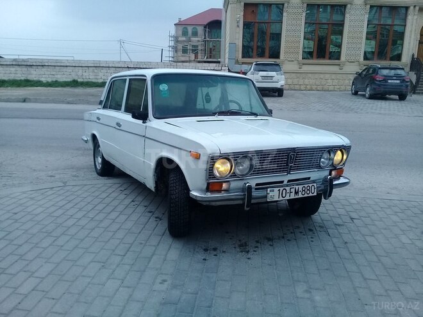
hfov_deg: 58.4
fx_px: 379
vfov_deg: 45.4
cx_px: 212
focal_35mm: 31
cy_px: 158
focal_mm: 3.3
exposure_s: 1/612
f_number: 2.2
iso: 64
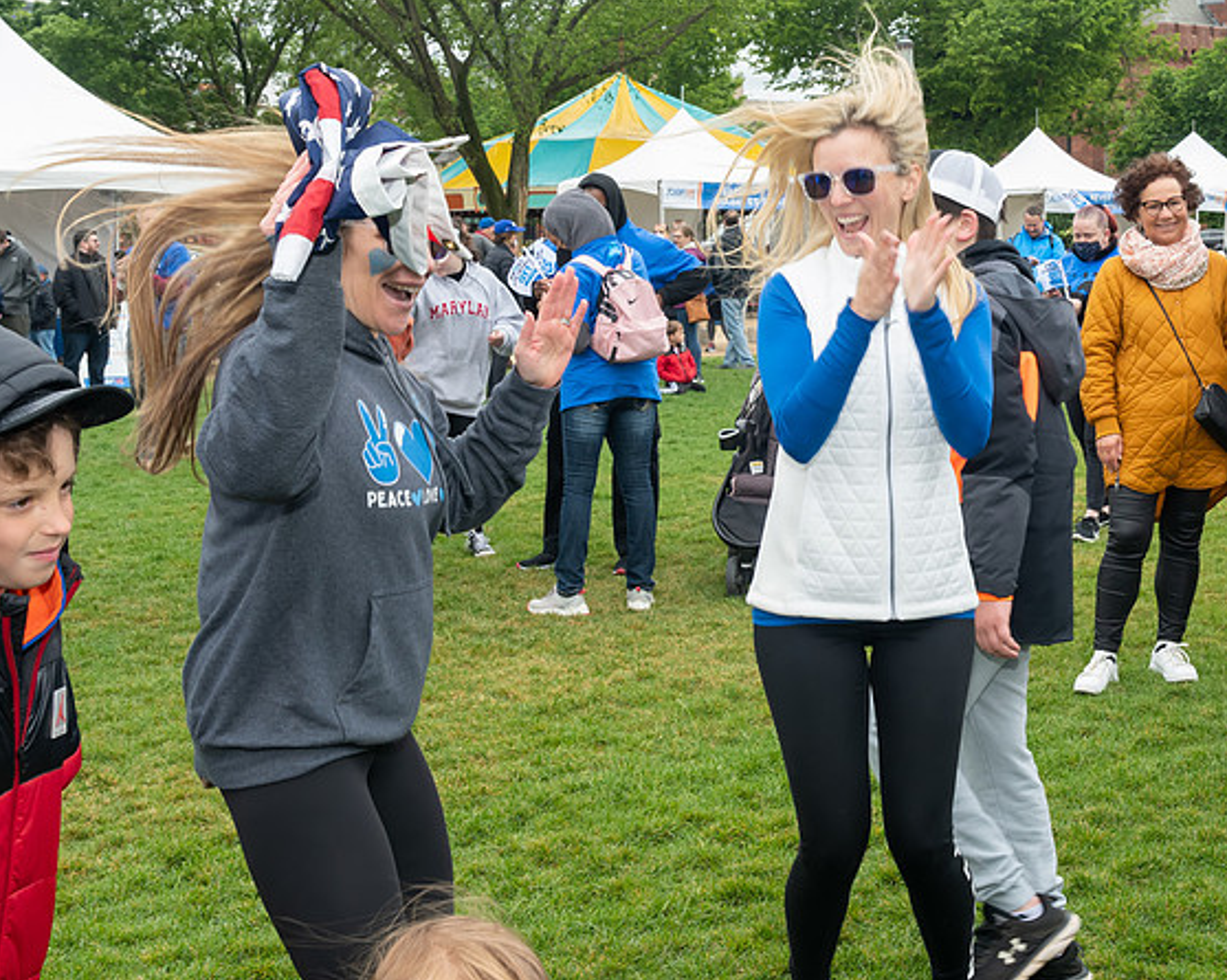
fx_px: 2069
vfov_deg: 26.6
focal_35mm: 57
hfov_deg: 32.8
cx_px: 786
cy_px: 403
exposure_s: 1/250
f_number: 6.3
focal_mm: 24
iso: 320
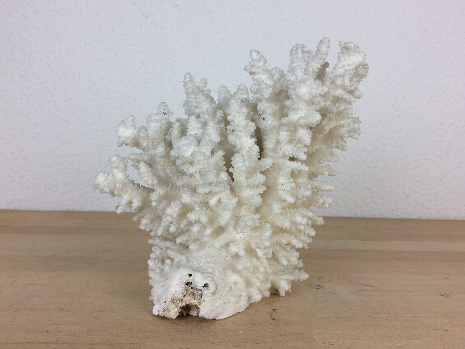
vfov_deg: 46.8
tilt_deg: +0.4
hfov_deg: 60.0
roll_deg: -1.1
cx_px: 231
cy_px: 173
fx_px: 403
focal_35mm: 30
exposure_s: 1/100
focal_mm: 4.15
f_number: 2.2
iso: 40
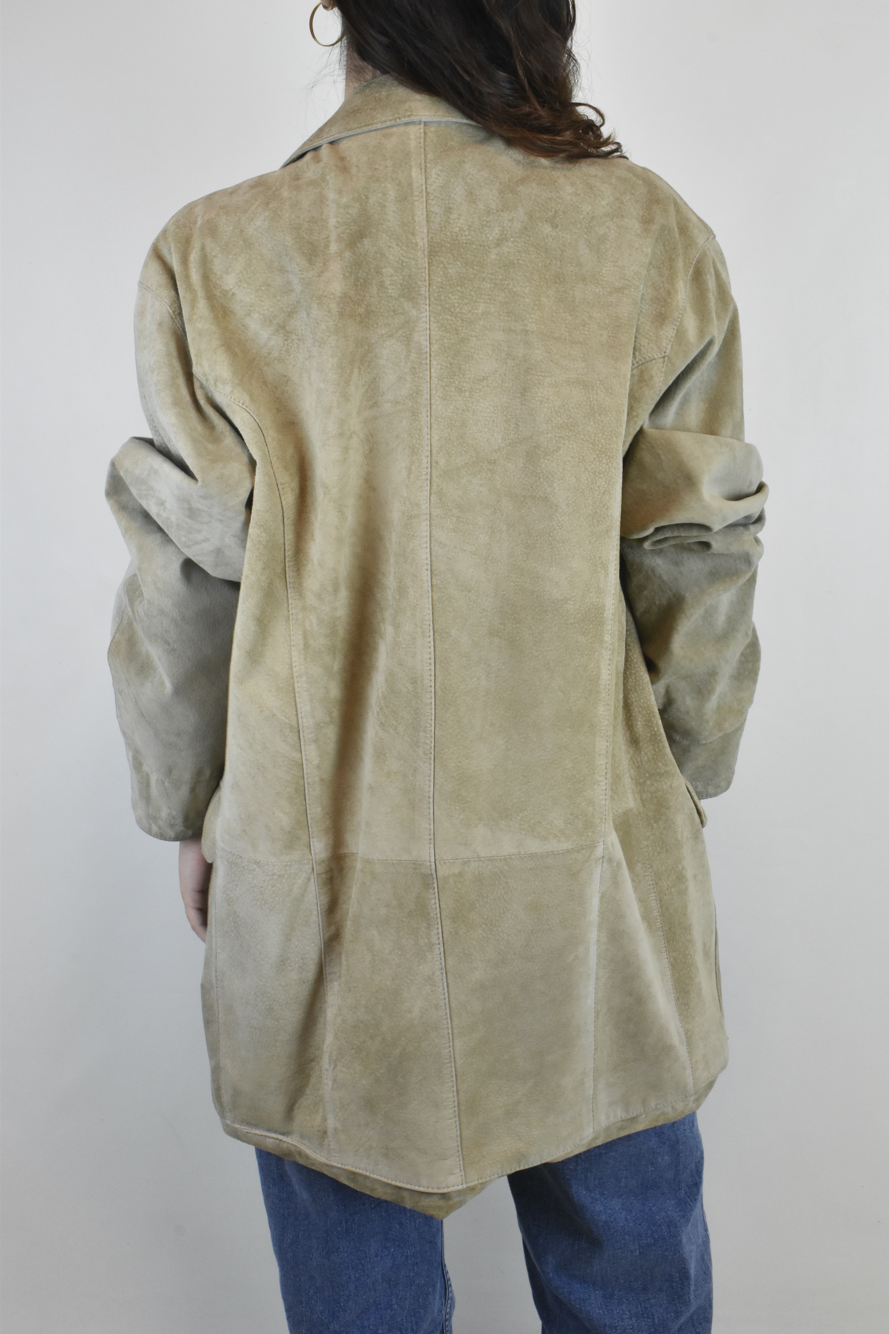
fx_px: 1667
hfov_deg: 29.9
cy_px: 667
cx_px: 444
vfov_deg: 43.6
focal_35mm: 45
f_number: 18
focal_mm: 30
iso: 1600
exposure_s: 1/50
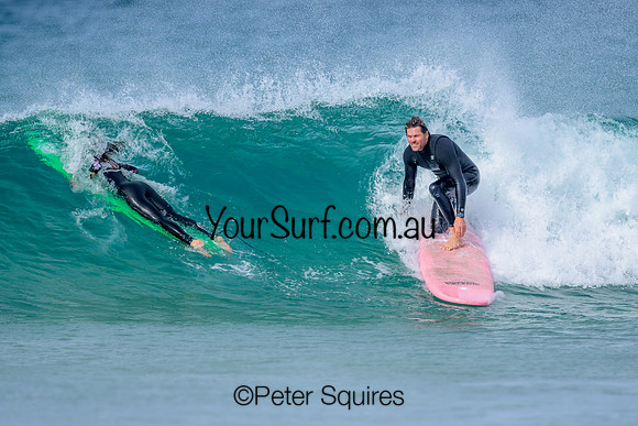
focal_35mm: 1101
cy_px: 250
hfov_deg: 1.9
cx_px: 379
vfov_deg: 1.3
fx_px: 19509
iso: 280
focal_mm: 800
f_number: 6.3
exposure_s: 1/2000
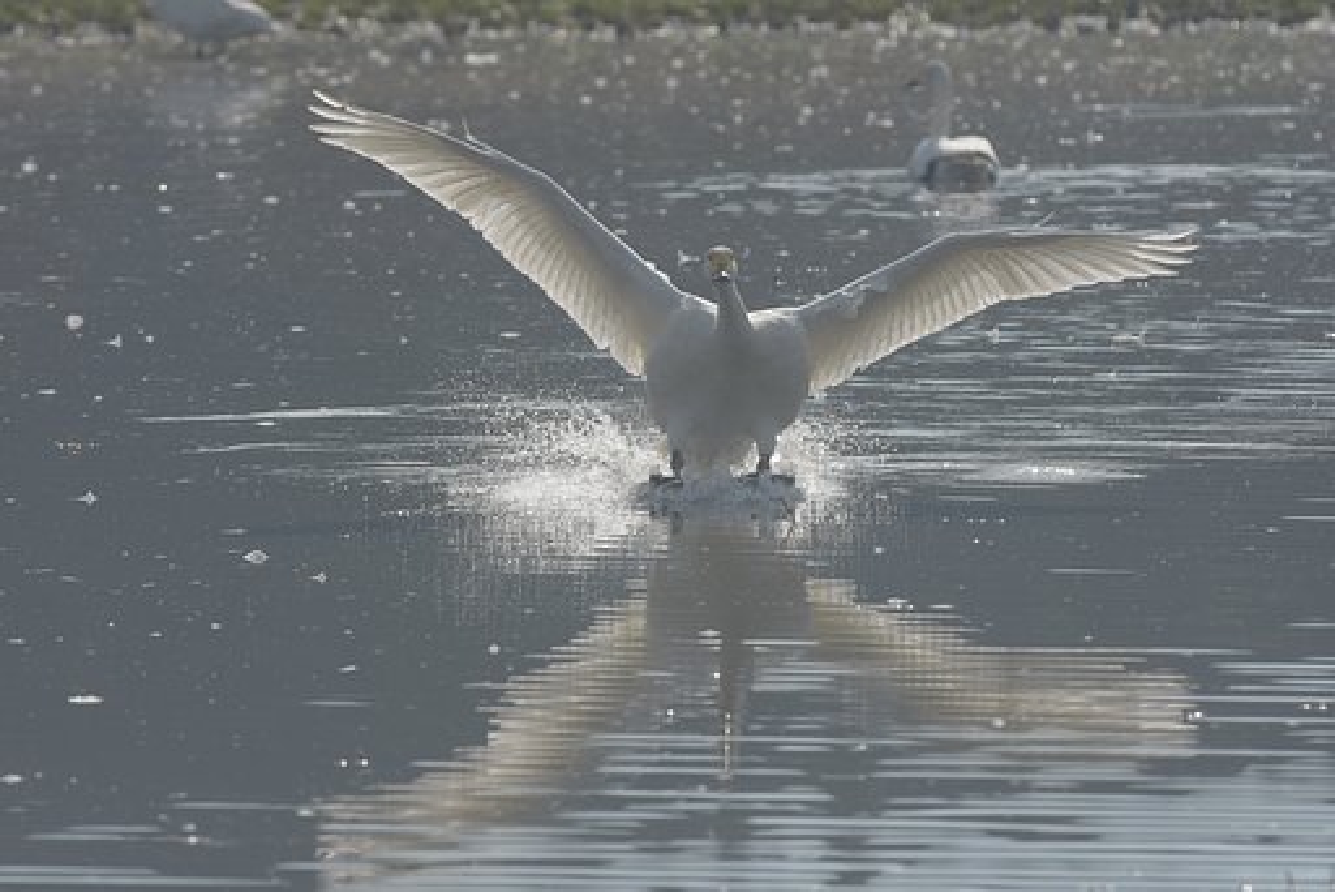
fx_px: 16696
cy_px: 446
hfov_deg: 4.6
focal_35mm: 450
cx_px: 668
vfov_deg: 3.1
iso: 200
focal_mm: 300
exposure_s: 1/1250
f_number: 8
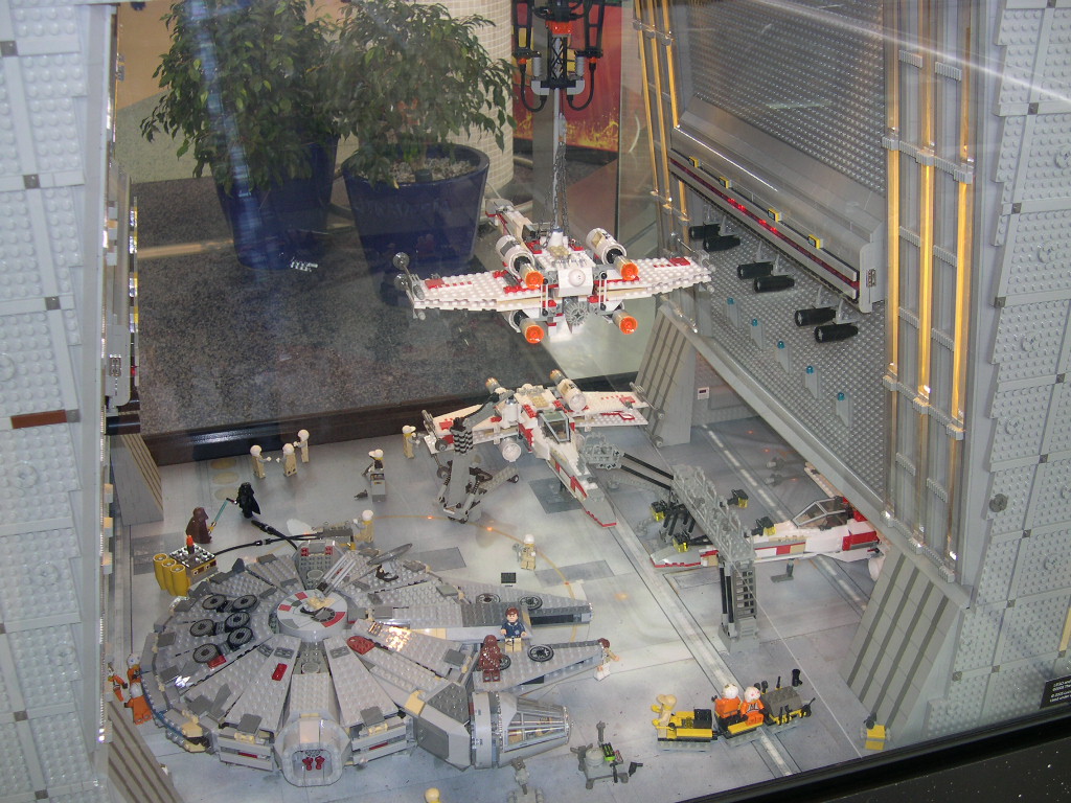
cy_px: 402
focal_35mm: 38
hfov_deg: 49.0
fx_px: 1176
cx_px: 536
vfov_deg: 37.7
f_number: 2.8
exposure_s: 1/30
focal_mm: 8
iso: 100
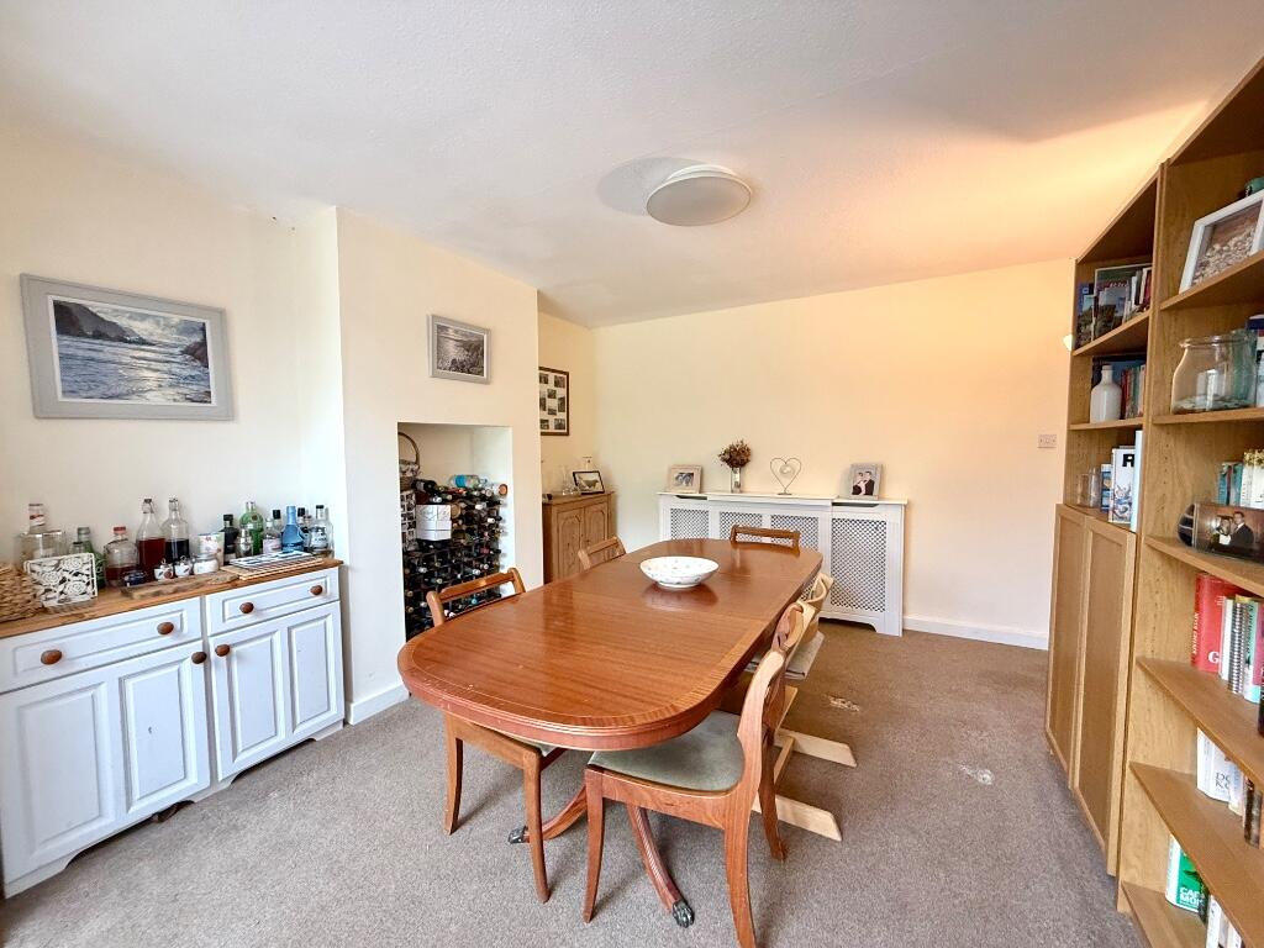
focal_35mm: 14
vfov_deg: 85.7
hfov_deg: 102.1
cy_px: 474
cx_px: 632
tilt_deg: -2.5
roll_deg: +0.8
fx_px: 511
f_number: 2.2
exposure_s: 1/99
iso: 250
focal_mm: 2.22
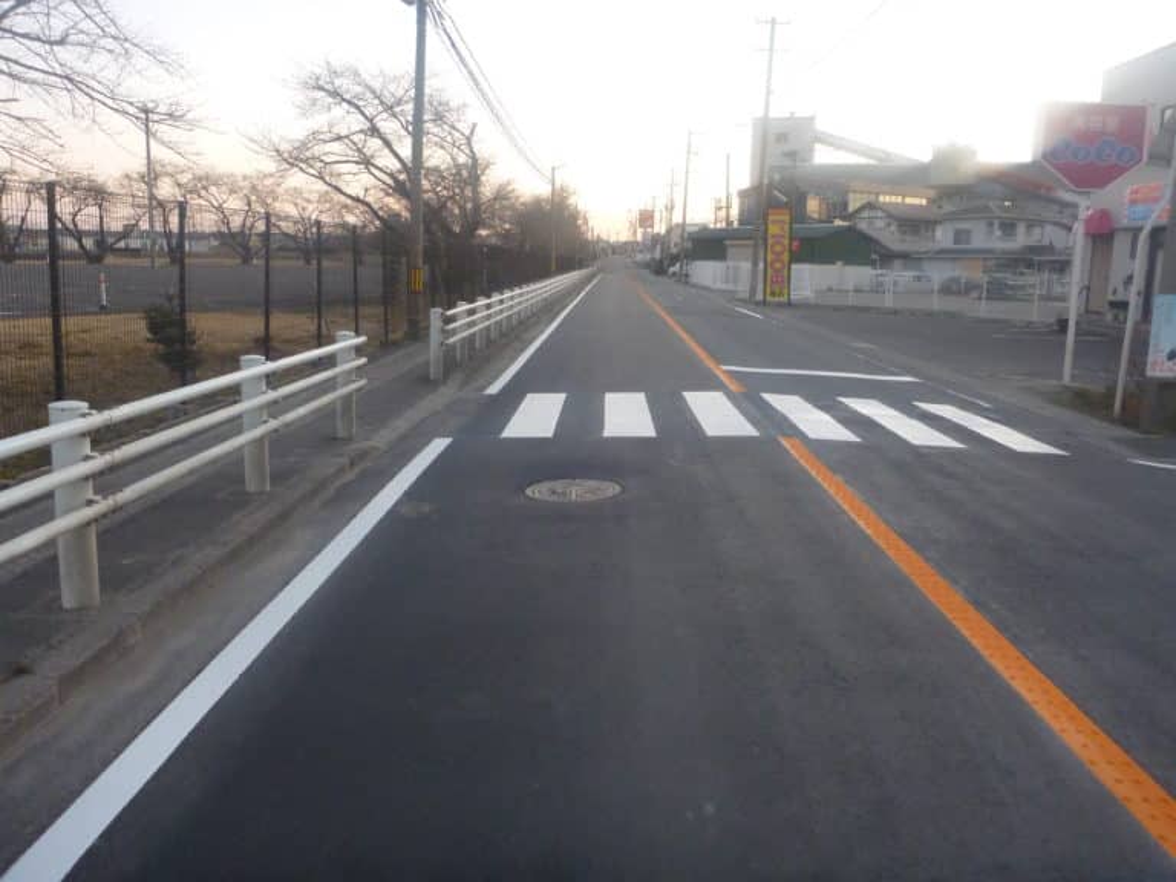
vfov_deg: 49.7
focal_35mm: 28
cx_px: 588
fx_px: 951
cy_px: 441
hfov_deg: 63.4
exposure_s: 1/30
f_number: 3.3
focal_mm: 4.9
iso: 400
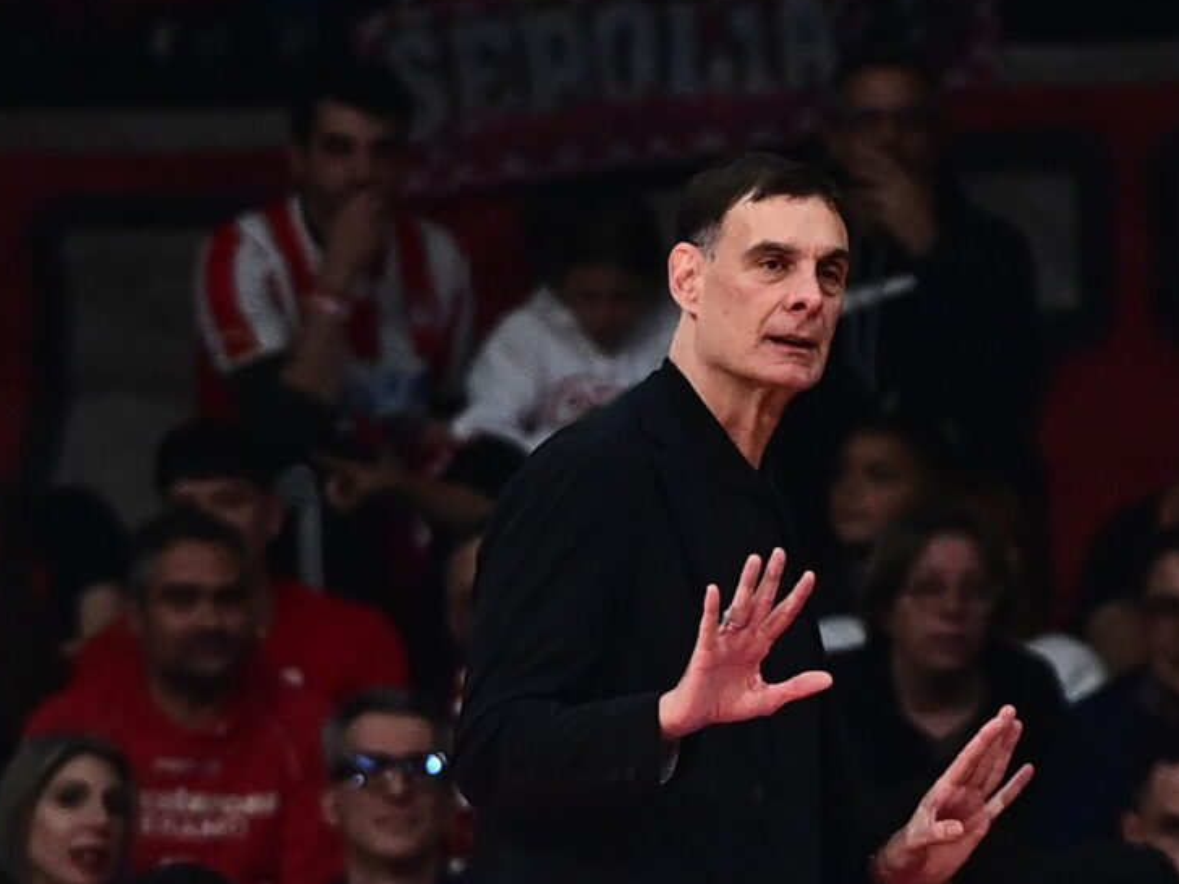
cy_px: 625
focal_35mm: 317
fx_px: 10797
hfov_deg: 6.2
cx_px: 952
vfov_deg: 4.7
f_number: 3.2
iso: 3200
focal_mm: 200
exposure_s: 1/1250
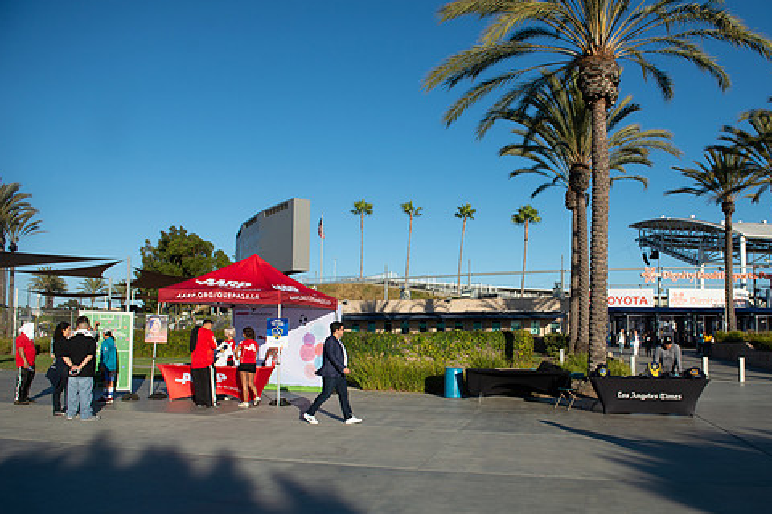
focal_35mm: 29
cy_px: 300
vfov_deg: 44.8
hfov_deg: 63.1
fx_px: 622
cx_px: 460
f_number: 4.5
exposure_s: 1/2500
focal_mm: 24
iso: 200
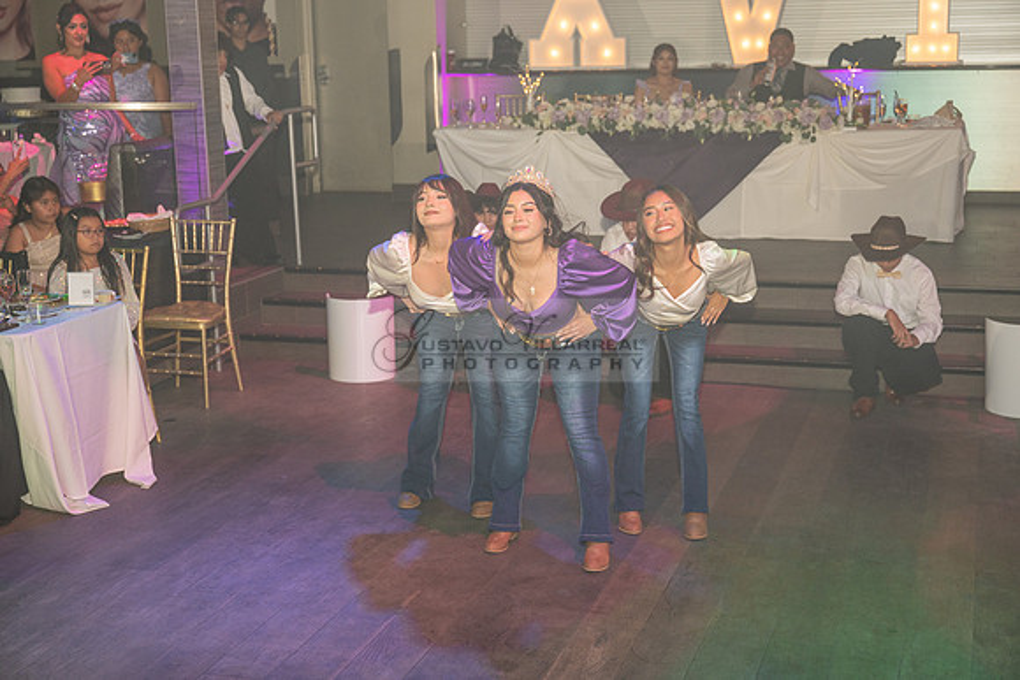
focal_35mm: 51
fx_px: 1445
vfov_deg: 26.5
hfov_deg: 38.9
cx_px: 510
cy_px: 340
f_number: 4
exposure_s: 1/200
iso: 1000
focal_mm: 51
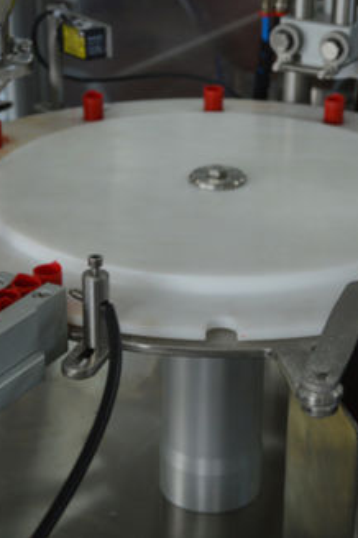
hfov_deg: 15.7
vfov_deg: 23.4
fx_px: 1298
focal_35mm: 87
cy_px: 268
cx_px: 241
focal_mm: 38
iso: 400
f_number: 4.5
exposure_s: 1/80
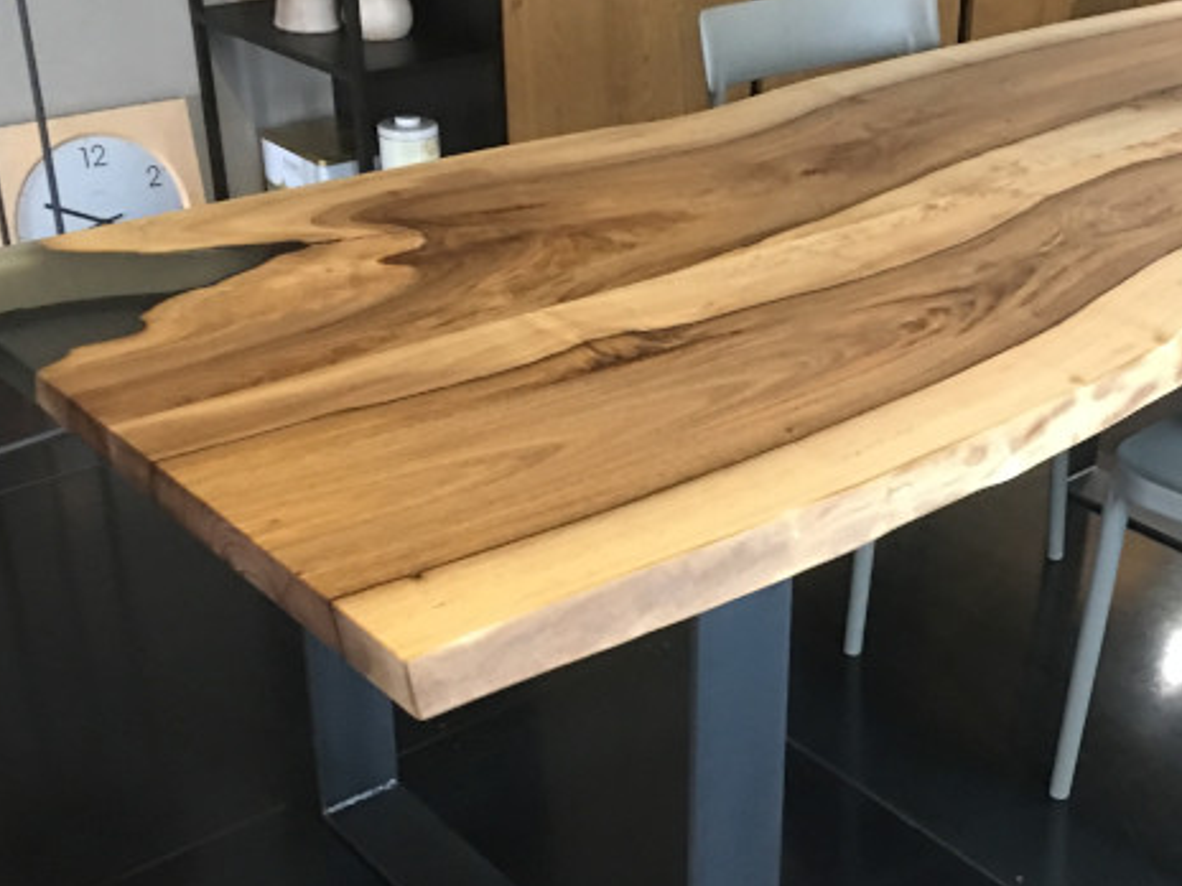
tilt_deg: -27.5
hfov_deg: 37.6
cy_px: 540
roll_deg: -1.3
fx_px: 1707
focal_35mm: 50
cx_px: 815
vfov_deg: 29.0
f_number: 2.2
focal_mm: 4.15
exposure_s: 1/8
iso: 160
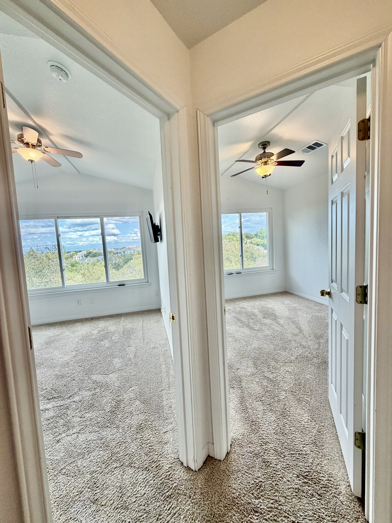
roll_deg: +4.1
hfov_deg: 85.7
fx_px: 211
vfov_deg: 102.1
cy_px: 262
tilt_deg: -4.9
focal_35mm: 14
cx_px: 196
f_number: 2.2
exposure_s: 1/120
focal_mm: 2.22
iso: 80
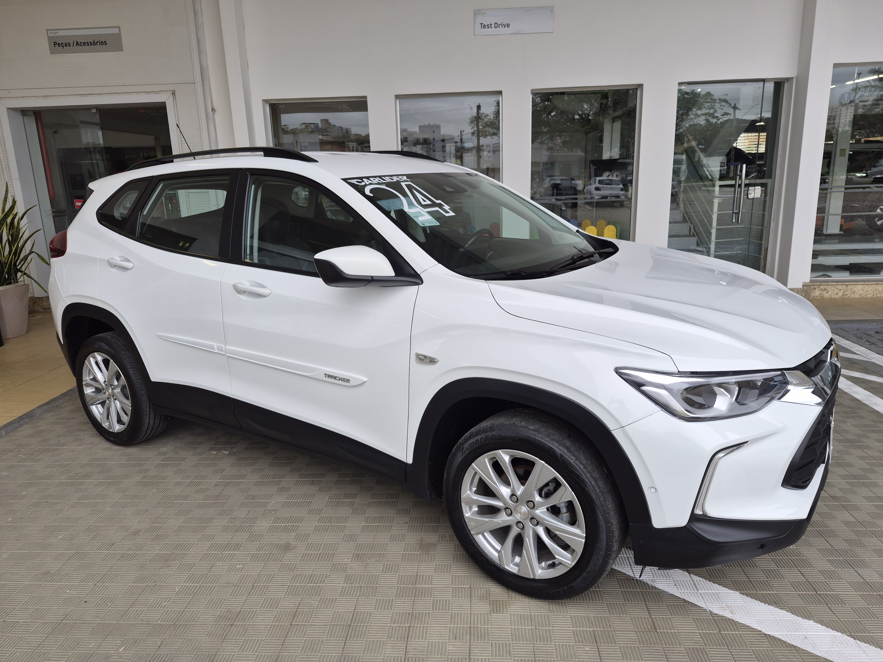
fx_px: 587
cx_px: 442
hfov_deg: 73.9
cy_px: 331
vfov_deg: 58.9
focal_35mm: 23
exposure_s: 1/180
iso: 32
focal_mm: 5.4
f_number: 1.8
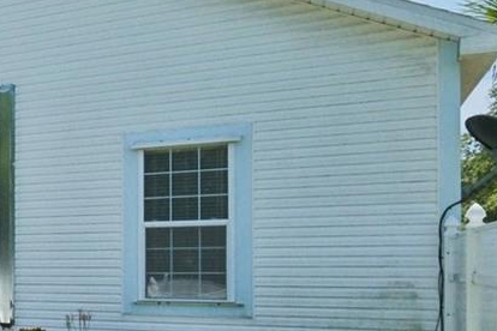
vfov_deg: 22.9
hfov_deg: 21.7
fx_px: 801
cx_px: -401
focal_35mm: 58
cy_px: 281
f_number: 8
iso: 1250
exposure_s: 1/2500
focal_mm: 10
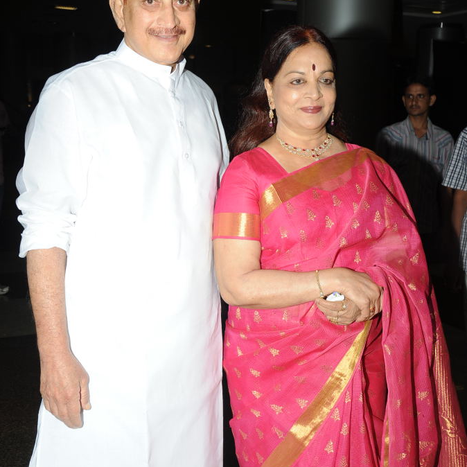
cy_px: 238
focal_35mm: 49
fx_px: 748
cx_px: 235
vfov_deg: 34.7
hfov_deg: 34.7
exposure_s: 1/125
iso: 320
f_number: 9
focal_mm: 38
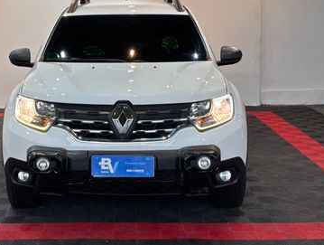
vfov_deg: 21.6
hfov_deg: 28.4
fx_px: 638
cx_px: 115
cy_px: 86
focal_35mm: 68
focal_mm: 5.96
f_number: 1.6
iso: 50
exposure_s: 1/126
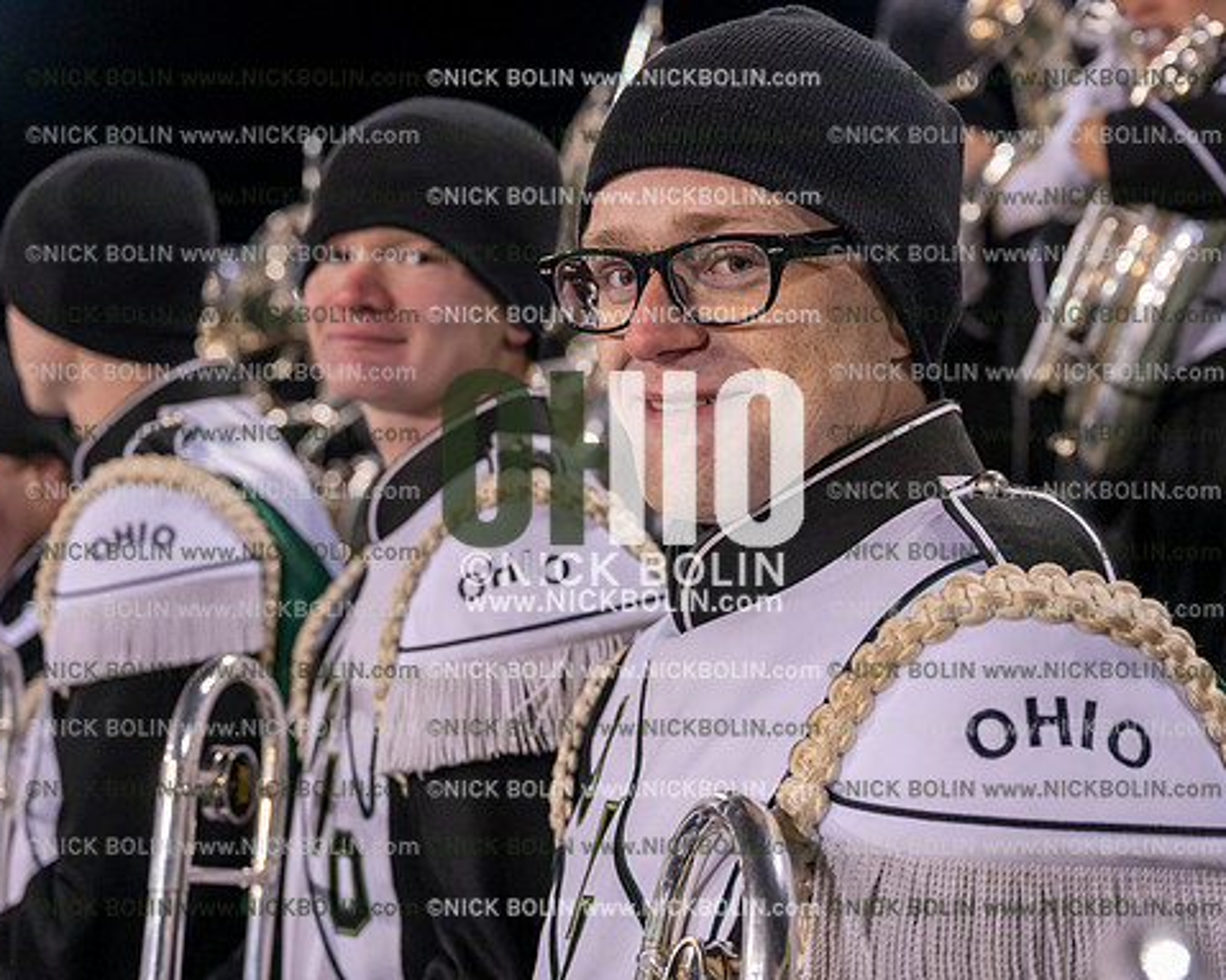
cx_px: 622
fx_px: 1814
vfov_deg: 30.2
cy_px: 491
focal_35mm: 50
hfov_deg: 37.3
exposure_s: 1/640
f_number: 4.5
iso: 5000
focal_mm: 44
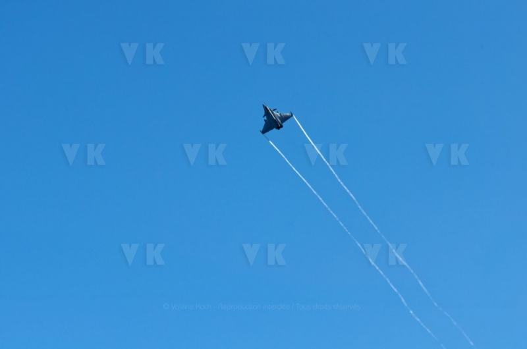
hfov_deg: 6.9
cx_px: 264
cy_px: 174
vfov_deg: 4.6
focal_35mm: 300
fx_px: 4383
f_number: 11
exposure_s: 1/2000
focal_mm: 200
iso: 100
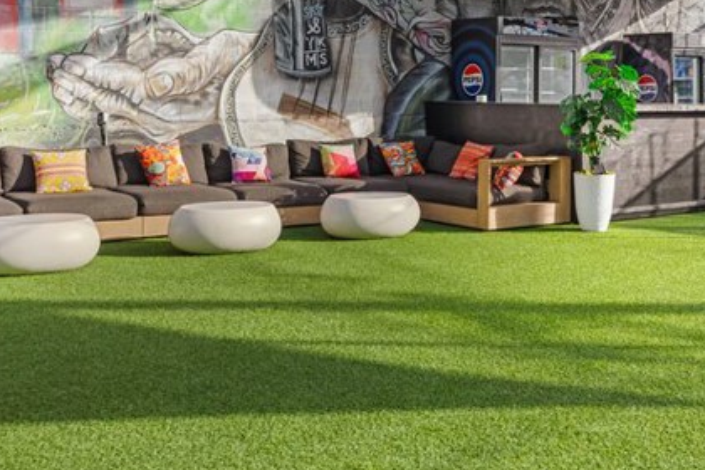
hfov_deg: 39.2
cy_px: 81
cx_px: 394
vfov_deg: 26.2
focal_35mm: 50
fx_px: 988
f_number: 8
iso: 250
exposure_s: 1/100
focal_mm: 21.2
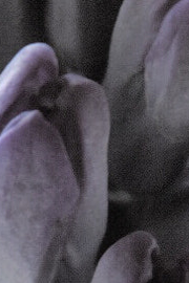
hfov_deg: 0.4
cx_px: 125
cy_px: 335
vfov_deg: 0.6
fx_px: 27993
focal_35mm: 3555
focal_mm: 400
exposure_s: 1/125
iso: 1000
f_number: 6.3
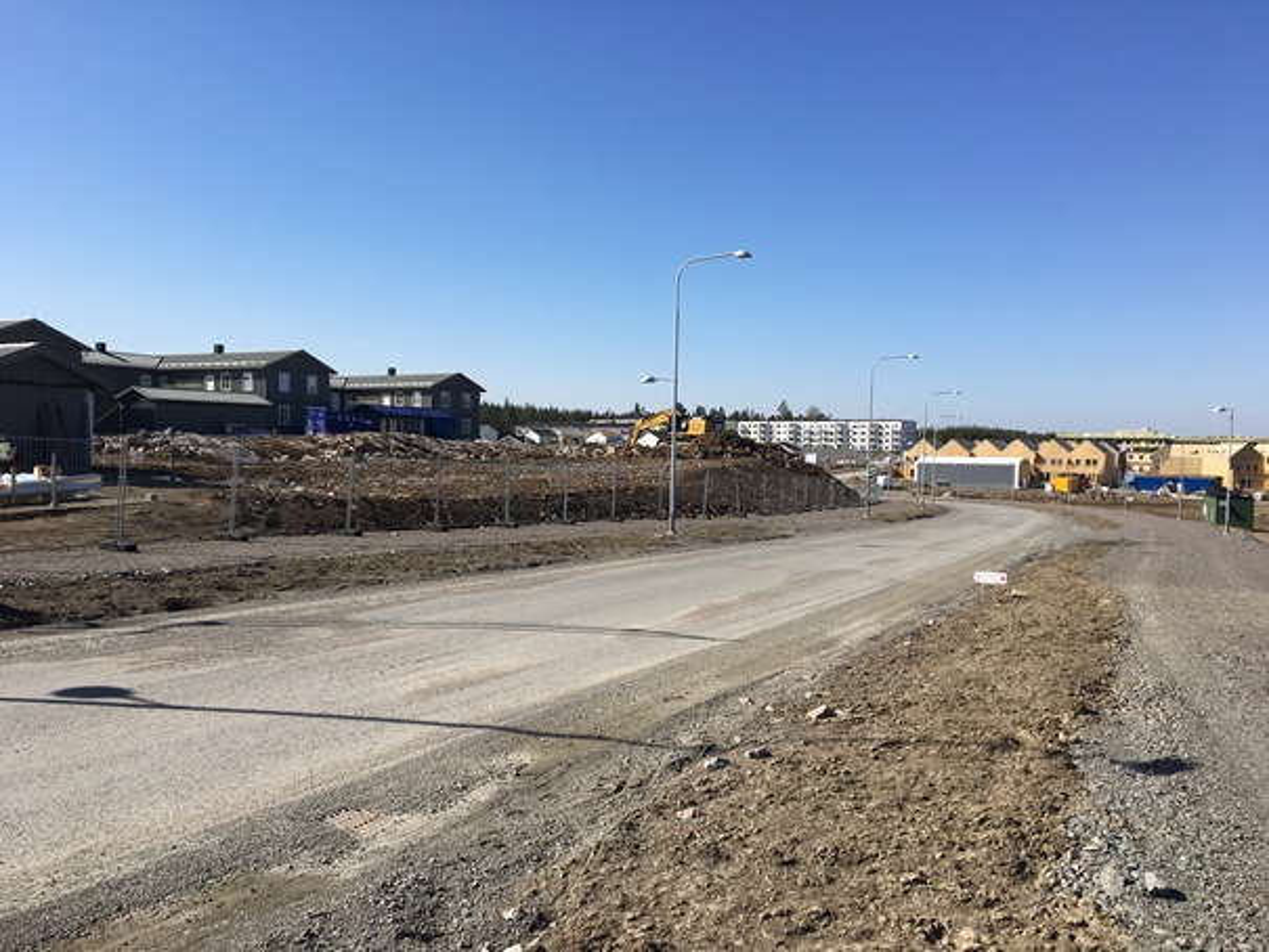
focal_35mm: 29
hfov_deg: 61.6
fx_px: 1063
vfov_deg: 48.2
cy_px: 476
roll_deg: -1.2
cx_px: 634
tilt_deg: -1.8
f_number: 2.2
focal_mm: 4.15
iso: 25
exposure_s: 1/1972
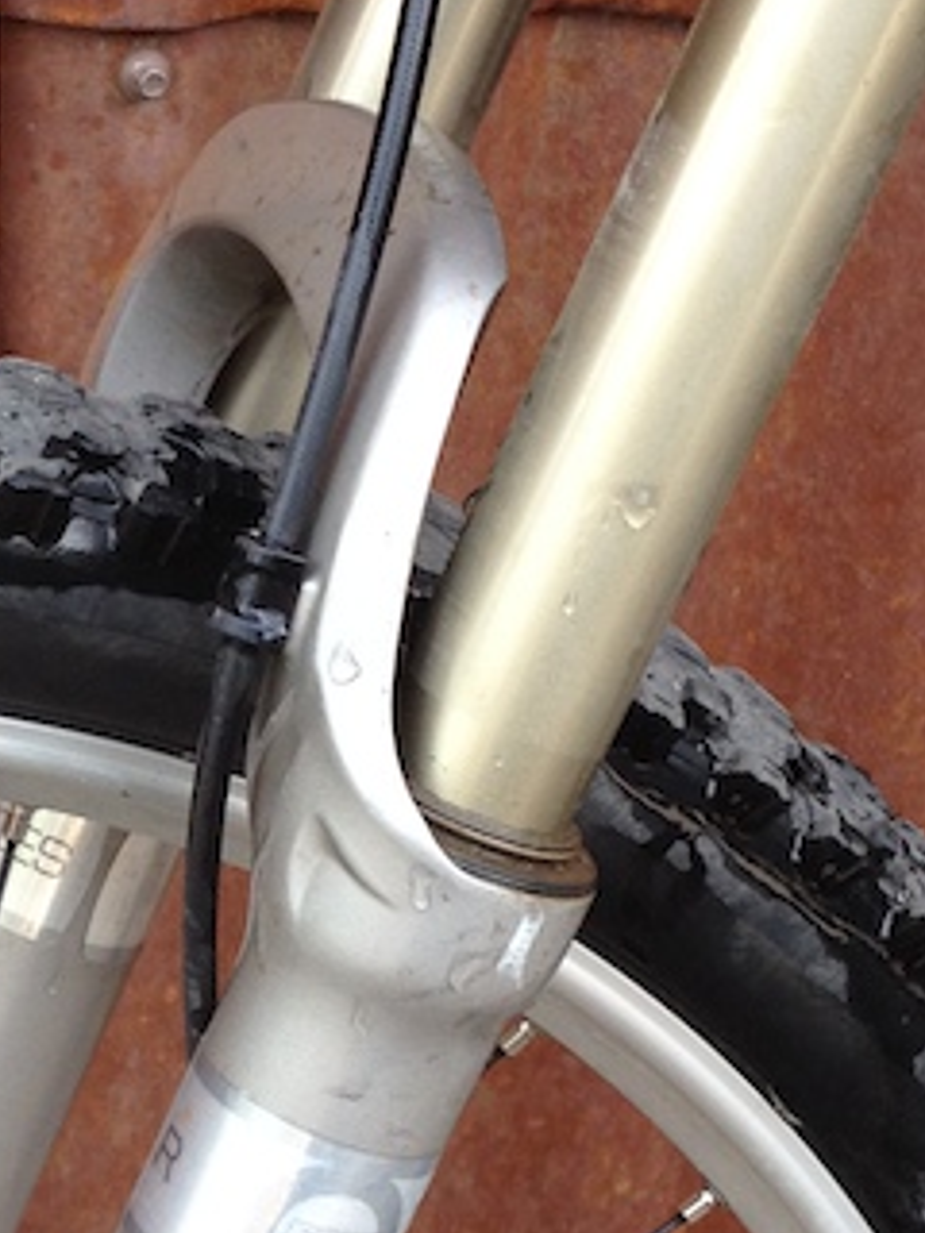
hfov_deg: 13.1
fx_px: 3990
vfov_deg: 17.5
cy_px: 936
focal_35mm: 112
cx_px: 131
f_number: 2.4
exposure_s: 1/210
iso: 50
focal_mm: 4.28
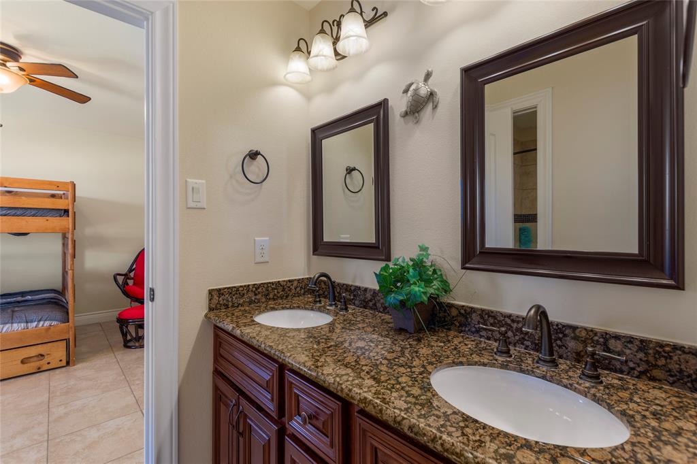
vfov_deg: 77.3
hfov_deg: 100.4
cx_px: 348
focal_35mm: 15
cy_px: 232
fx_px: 290
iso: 100
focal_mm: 10
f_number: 5.6
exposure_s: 1/50
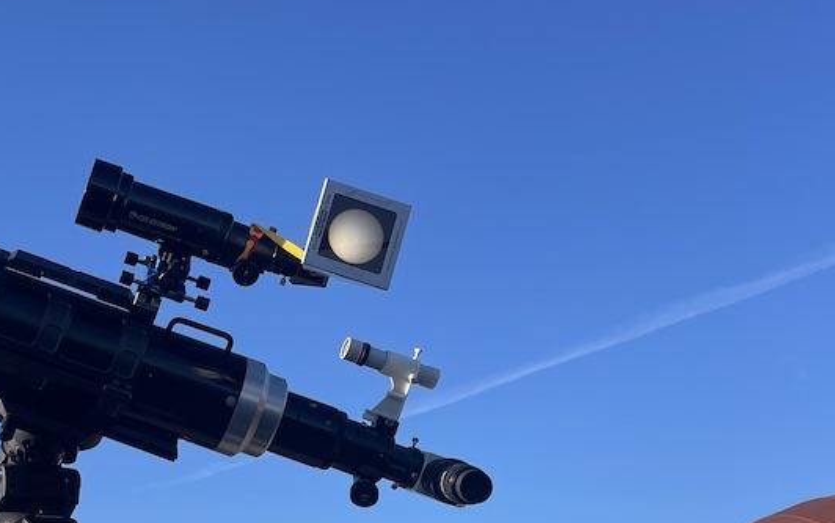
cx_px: 57
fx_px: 1207
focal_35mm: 53
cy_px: 402
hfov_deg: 35.5
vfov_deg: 24.1
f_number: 1.6
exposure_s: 1/2506
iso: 32
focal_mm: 4.2
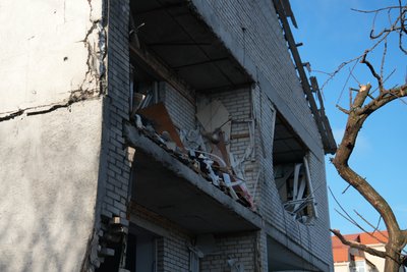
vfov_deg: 20.0
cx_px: 204
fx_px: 769
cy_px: 136
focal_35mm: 68
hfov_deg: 29.6
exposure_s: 1/100
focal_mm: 68
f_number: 2.8
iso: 200
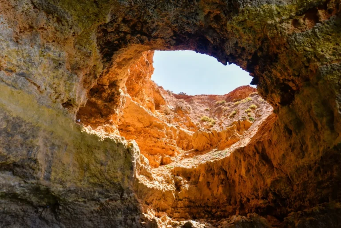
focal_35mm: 32
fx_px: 303
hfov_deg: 58.7
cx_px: 170
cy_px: 114
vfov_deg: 41.2
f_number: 11
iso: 1600
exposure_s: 1/500
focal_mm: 32
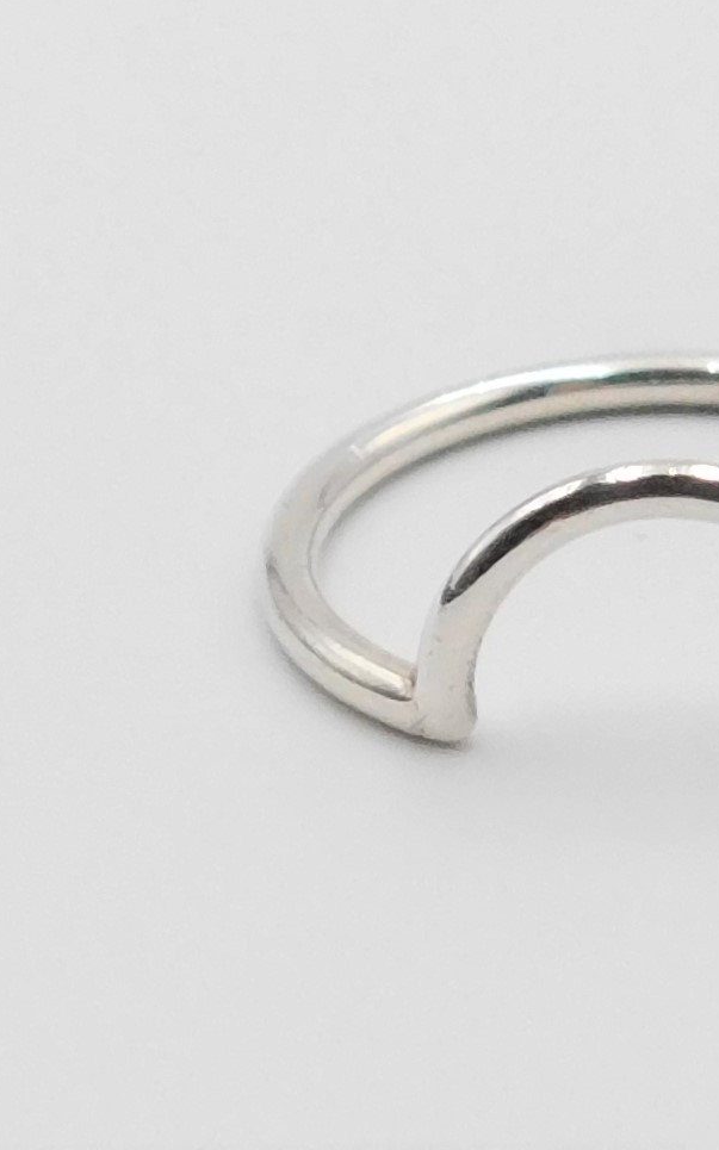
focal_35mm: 33
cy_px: 571
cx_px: 637
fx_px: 1035
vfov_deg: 58.1
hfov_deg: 36.2
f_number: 3
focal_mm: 4
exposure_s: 1/1250
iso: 400
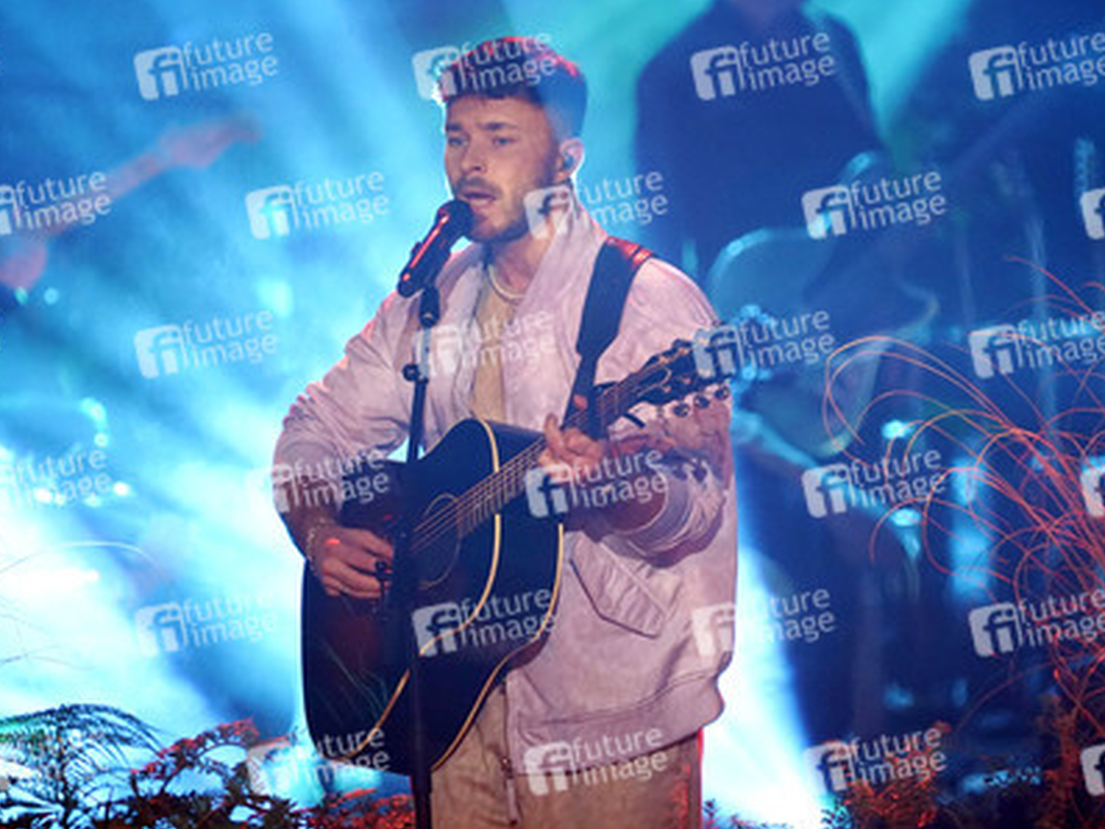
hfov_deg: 3.5
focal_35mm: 559
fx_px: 17850
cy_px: 414
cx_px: 522
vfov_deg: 2.7
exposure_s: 1/160
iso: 5000
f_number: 6.3
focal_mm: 512
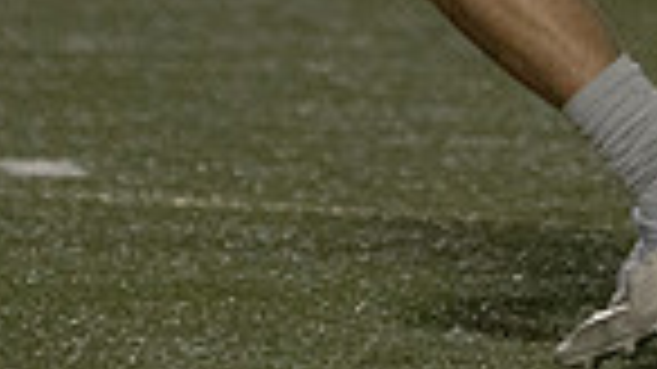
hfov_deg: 1.6
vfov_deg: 0.9
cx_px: 426
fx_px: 23562
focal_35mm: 1353
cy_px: -512
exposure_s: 1/1000
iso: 16000
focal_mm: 282
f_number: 5.6
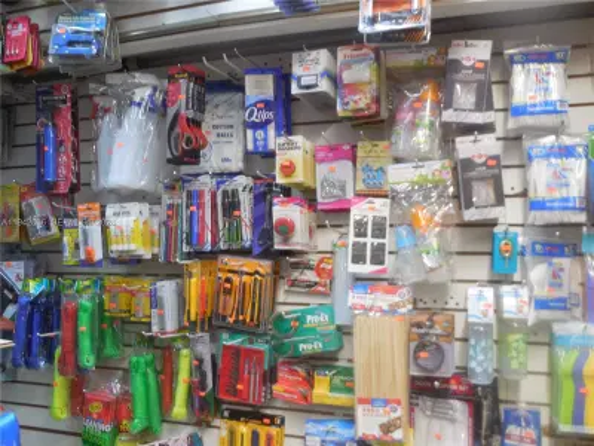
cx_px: 297
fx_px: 583
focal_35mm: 34
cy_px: 223
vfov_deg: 41.8
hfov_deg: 54.0
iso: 200
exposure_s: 1/30
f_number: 3.4
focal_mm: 6.1
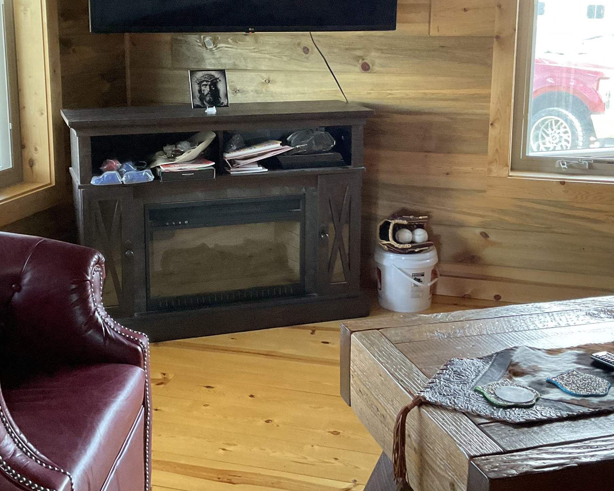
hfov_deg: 38.7
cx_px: 267
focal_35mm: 48
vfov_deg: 31.2
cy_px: 163
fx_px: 872
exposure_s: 1/60
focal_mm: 3
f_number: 1.8
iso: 160
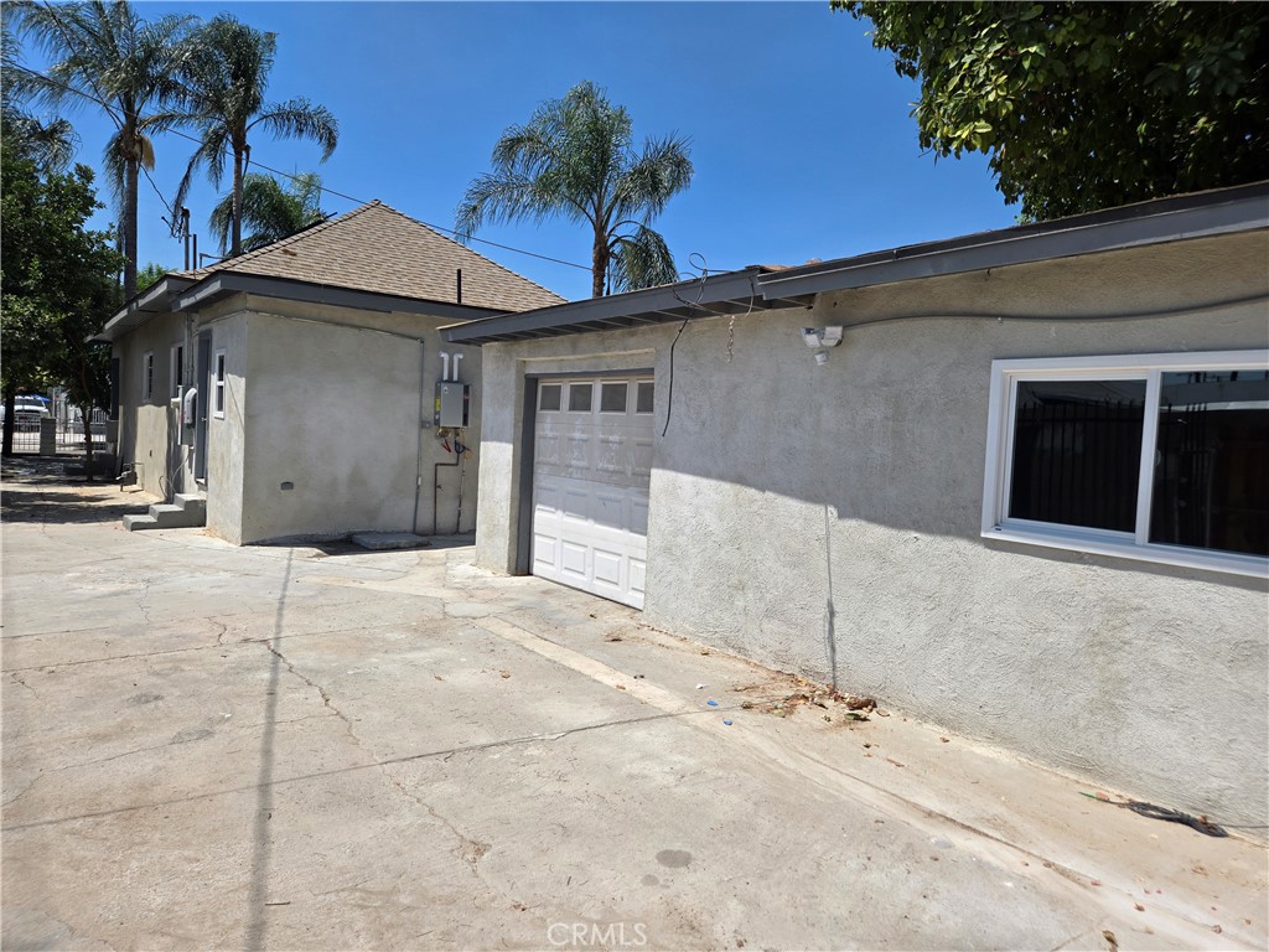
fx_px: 843
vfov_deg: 58.9
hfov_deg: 73.9
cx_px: 634
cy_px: 476
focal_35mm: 23
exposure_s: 1/3126
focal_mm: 5.4
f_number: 1.8
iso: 25
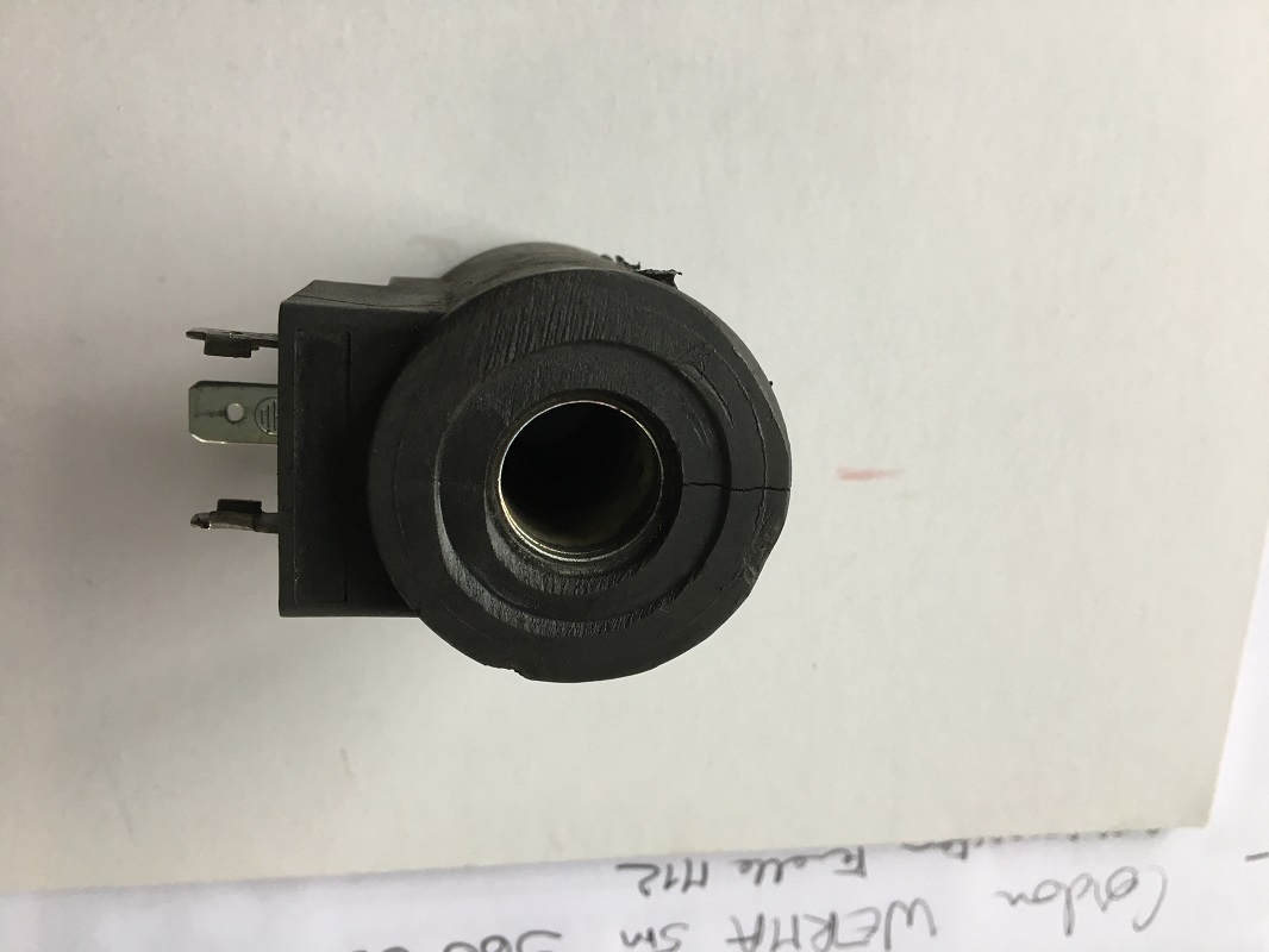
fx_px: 1063
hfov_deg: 61.6
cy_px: 476
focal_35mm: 29
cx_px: 634
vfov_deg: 48.2
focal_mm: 4.15
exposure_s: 1/33
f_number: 2.2
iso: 64
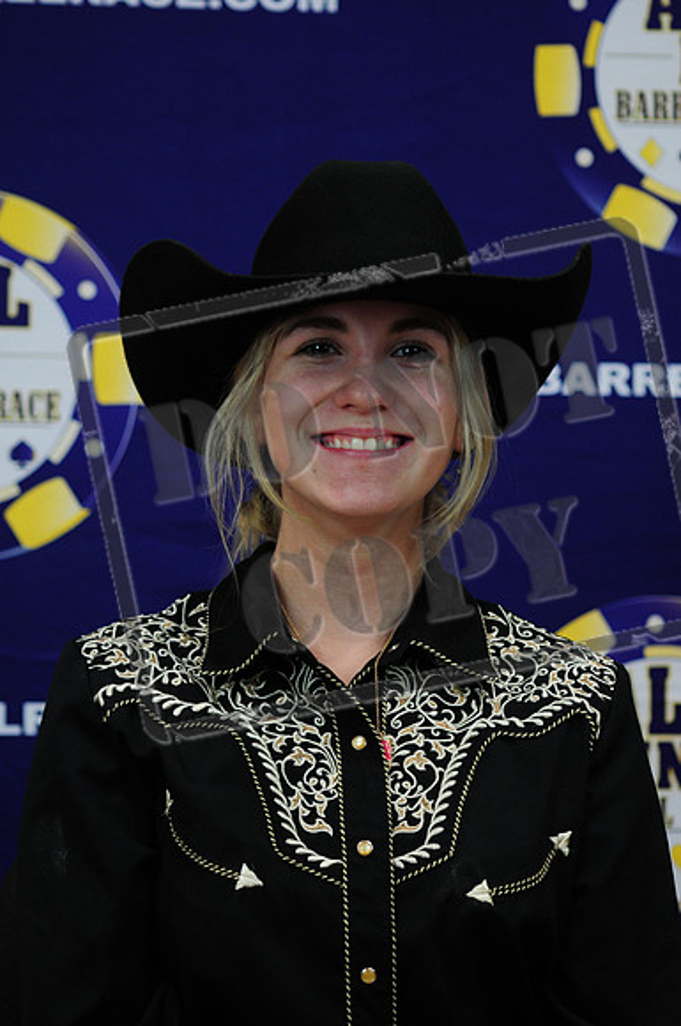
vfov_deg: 16.7
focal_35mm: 123
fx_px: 3500
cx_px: 340
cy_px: 513
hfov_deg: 11.1
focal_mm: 82
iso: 640
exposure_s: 1/125
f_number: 4
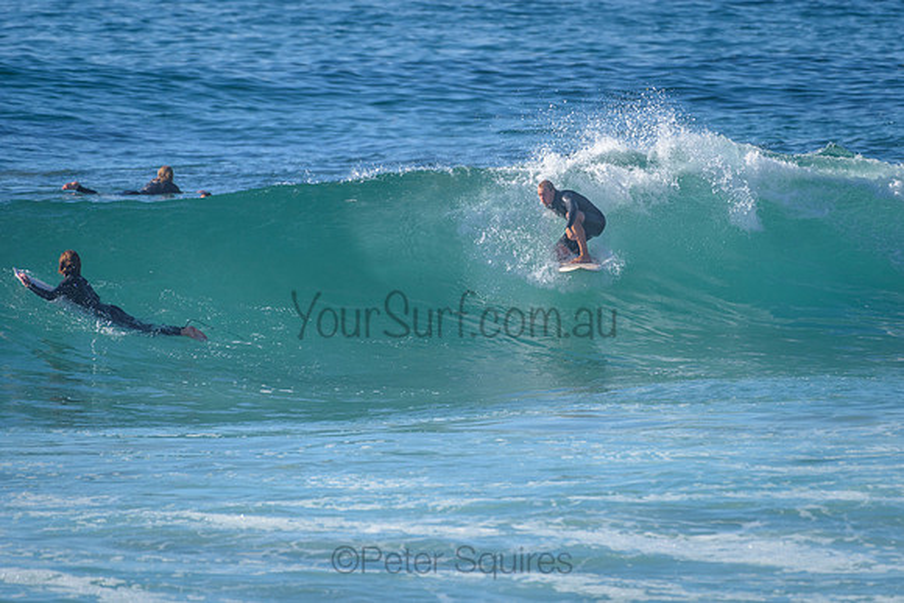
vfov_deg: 2.2
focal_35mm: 613
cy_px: 267
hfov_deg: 3.4
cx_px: 554
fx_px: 15391
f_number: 5.6
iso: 220
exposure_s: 1/2000
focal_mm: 500
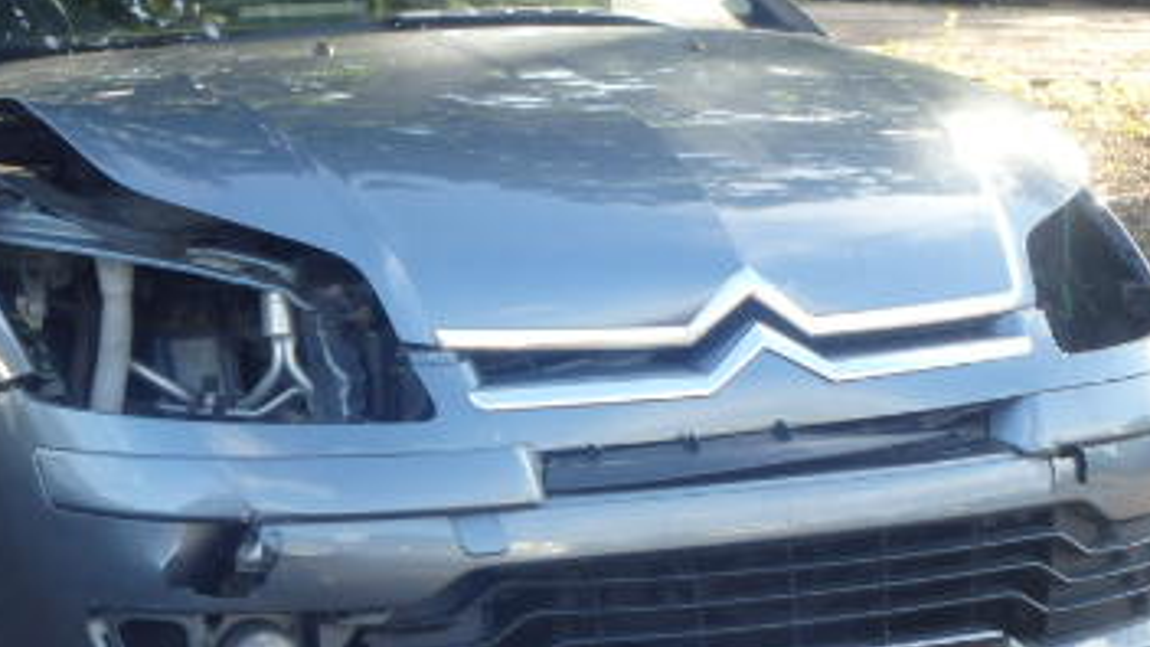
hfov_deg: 19.2
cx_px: 291
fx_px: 3385
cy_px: 389
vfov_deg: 10.9
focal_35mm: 111
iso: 200
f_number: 5.1
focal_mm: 10
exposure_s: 1/100
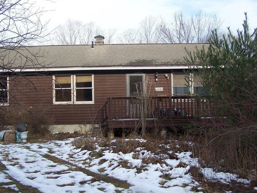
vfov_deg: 33.6
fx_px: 319
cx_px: 130
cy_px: 94
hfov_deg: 43.8
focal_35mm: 43
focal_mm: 6.3
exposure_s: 1/500
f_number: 2.8
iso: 80
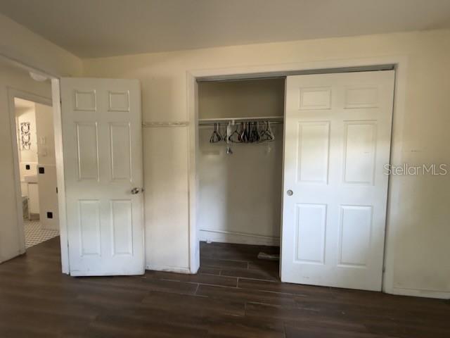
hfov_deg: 102.1
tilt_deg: -5.6
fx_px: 182
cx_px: 225
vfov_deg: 85.7
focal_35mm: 14
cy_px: 169
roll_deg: -0.9
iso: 400
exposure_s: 1/60
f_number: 2.2
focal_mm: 2.22
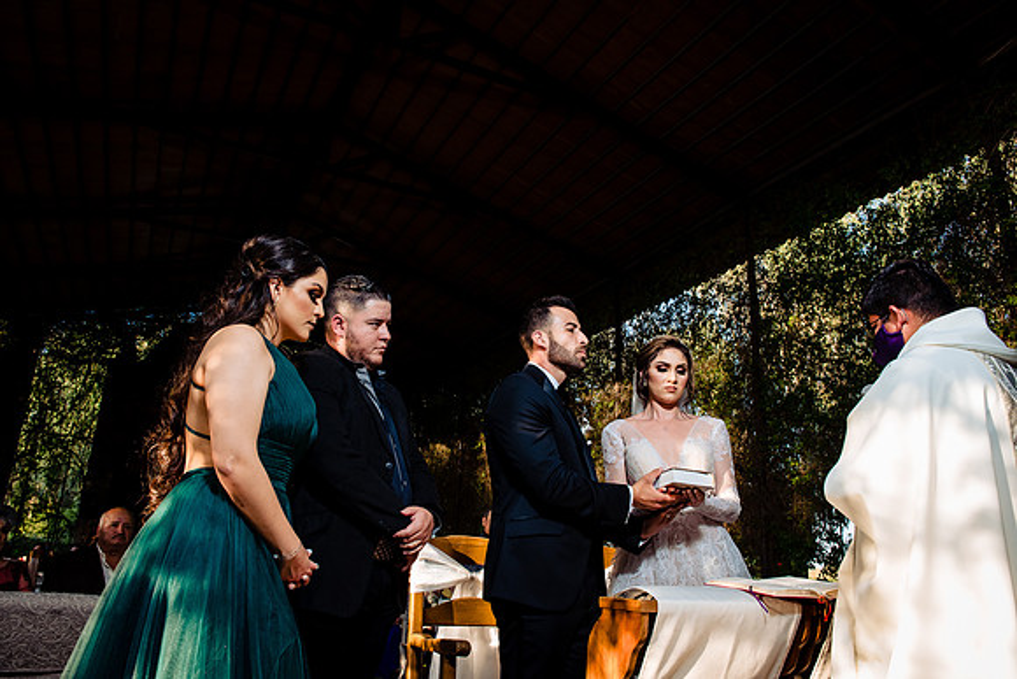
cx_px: 508
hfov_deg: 67.4
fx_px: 763
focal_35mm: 27
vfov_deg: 48.0
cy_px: 340
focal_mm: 27
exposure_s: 1/200
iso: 800
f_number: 7.1
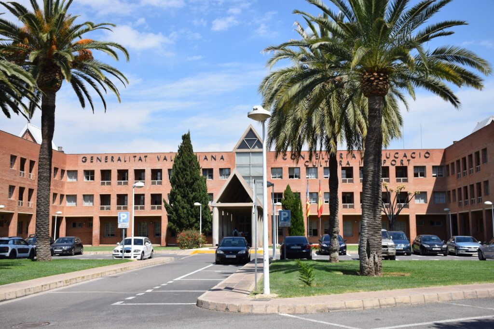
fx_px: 556
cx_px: 247
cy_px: 164
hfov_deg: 47.9
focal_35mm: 40
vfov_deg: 33.0
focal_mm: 27
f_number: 7.1
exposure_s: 1/1600
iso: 400
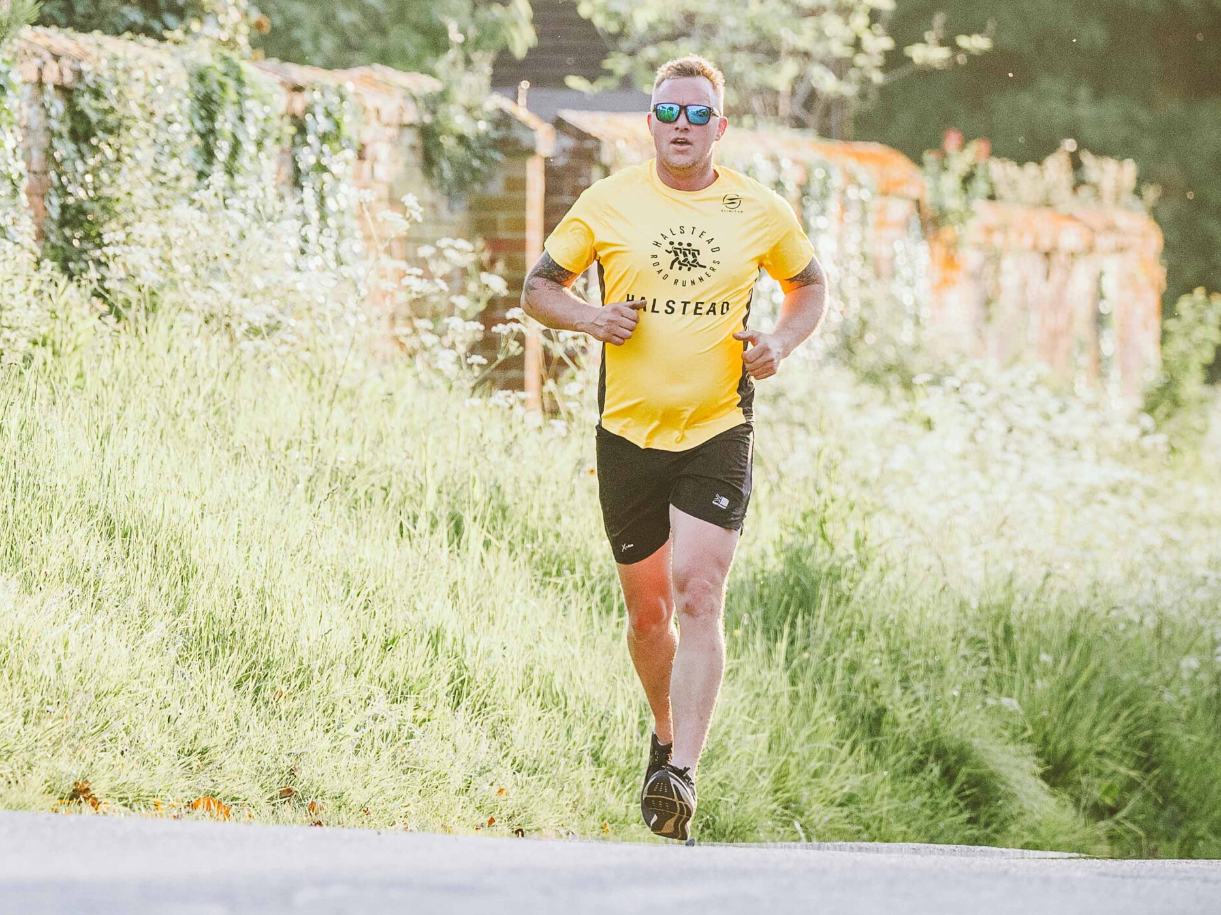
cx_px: 390
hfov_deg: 5.0
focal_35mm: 395
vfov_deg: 3.8
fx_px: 13931
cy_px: 385
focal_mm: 200
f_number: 3.5
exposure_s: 1/1250
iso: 500
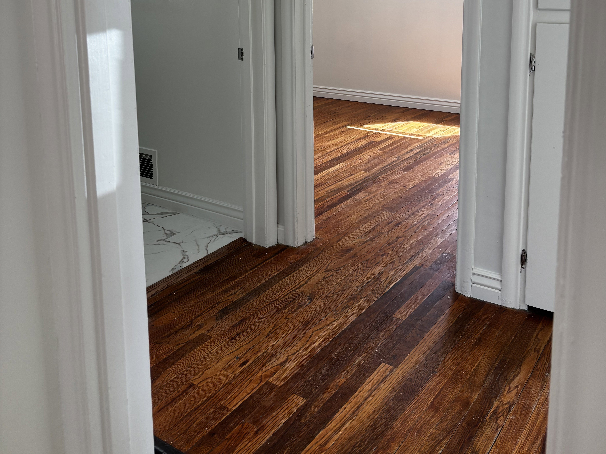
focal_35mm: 35
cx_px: 305
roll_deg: +0.3
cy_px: 68
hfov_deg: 52.6
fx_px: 613
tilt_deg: -9.2
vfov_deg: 38.6
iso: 64
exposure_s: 1/120
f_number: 1.6
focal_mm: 5.96
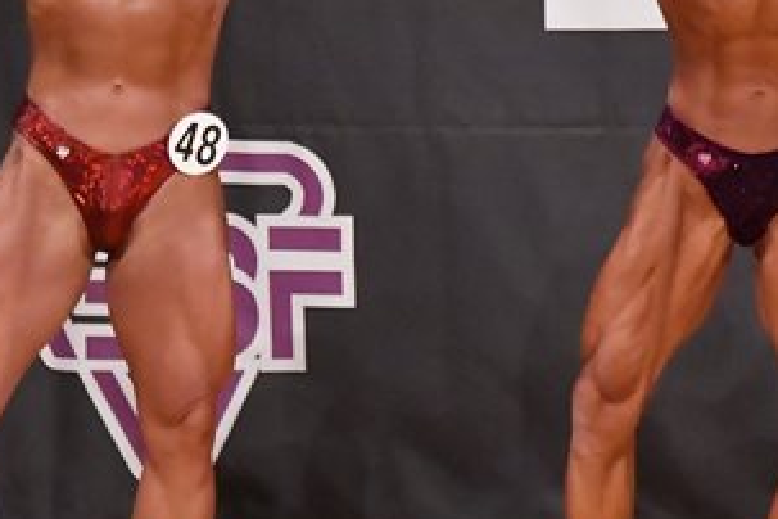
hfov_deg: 3.0
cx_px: 425
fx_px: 14911
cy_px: 149
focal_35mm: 690
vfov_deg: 2.0
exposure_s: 1/400
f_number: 5.6
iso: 10000
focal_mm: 180
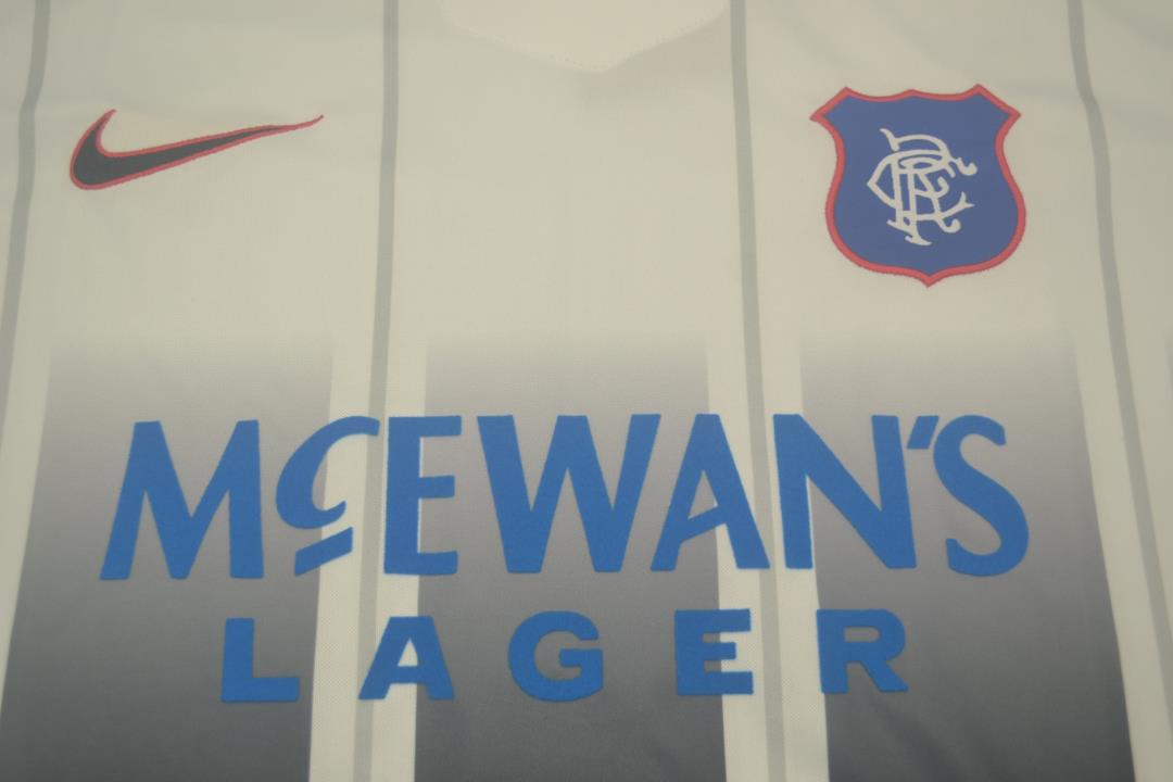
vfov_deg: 29.9
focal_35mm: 45
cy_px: 391
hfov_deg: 43.6
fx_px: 1466
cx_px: 586
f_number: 4.5
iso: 200
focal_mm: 30
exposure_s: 1/125
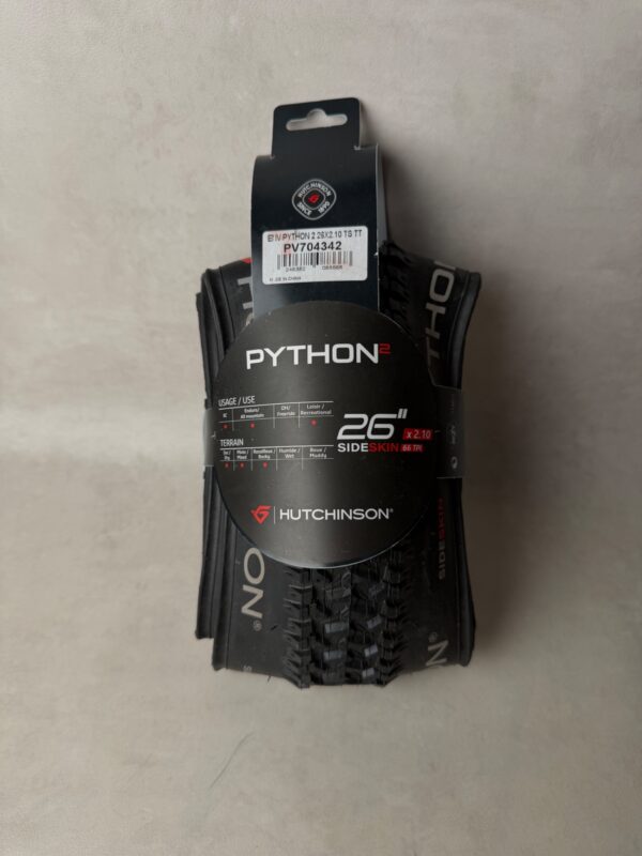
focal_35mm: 24
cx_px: 321
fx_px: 593
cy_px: 428
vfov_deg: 71.6
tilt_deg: -46.3
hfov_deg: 56.8
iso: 64
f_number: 1.78
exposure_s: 1/100
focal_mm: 6.76
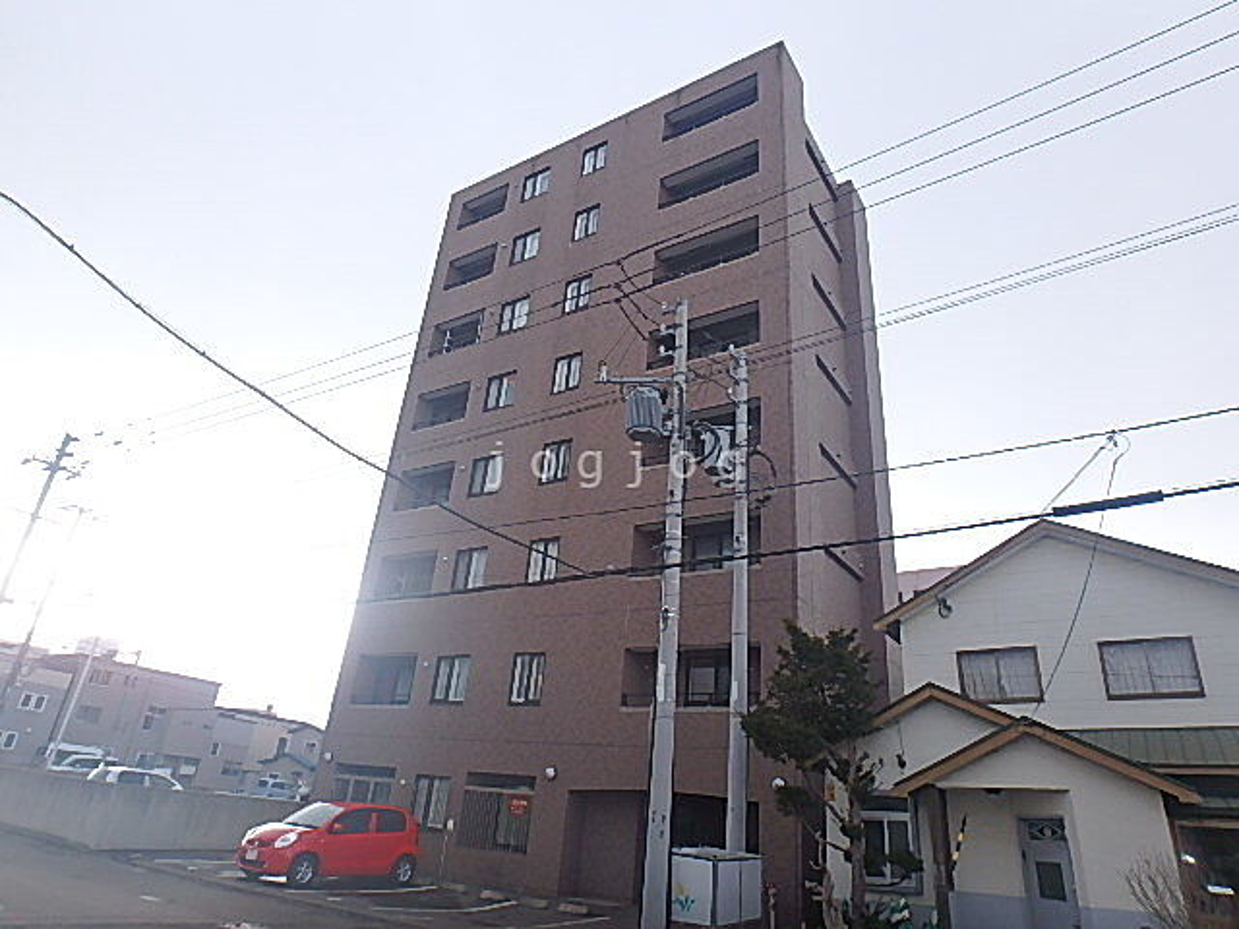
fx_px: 752
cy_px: 464
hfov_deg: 79.0
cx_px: 620
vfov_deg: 63.4
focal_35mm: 21
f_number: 3.5
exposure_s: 1/125
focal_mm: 3.7
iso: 125
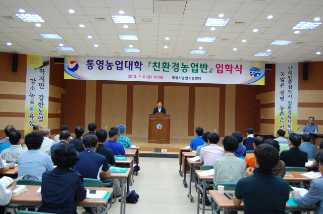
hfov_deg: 49.6
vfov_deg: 34.1
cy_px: 107
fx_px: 349
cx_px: 162
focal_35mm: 39
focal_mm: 26
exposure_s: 1/50
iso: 400
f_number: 4
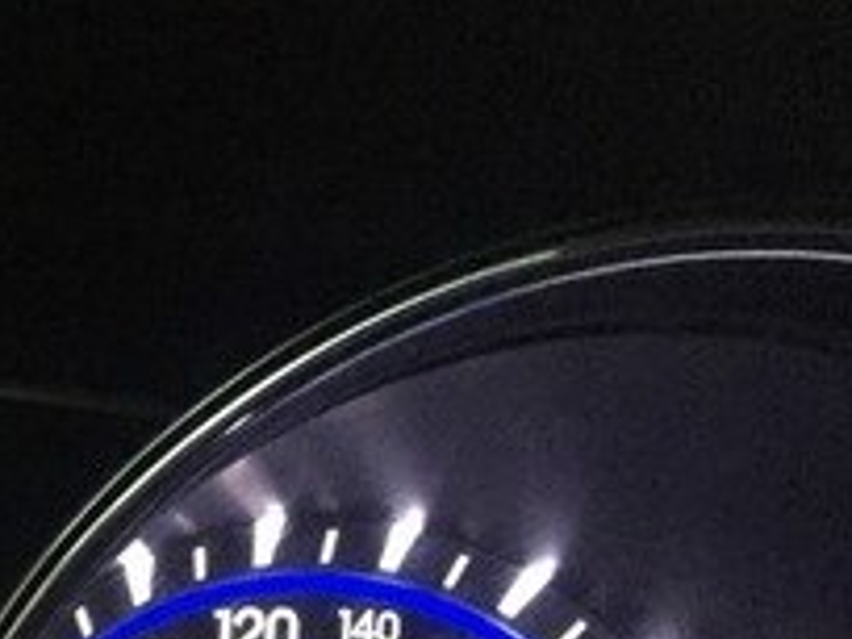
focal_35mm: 94
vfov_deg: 14.5
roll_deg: -2.4
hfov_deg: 18.1
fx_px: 2314
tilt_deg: -21.4
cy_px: 1017
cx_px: -510
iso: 320
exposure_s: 1/17
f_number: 2.2
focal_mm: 4.15
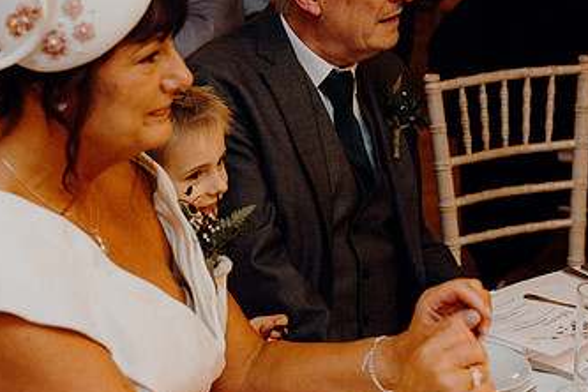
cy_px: 139
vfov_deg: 15.7
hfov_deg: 23.4
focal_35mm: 87
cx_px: 245
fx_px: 1421
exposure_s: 1/160
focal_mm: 50
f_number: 3.5
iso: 2500
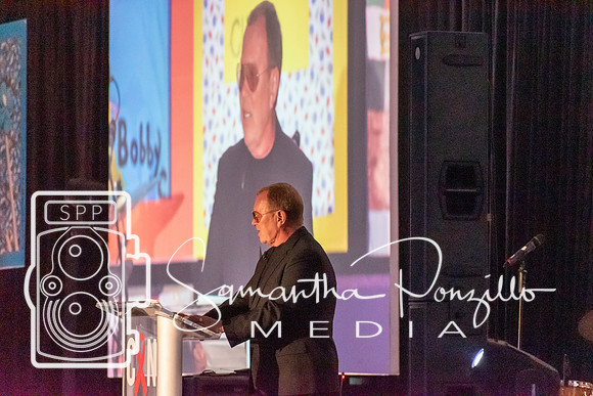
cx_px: 296
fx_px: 4695
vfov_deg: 4.8
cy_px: 198
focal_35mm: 285
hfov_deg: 7.2
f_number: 5.3
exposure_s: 1/200
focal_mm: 190
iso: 12800
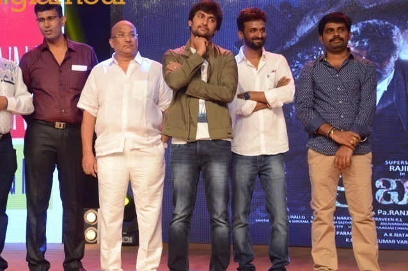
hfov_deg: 24.0
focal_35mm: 85
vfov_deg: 16.1
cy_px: 142
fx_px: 957
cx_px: 164
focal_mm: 45
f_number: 5
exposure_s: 1/60
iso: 1000
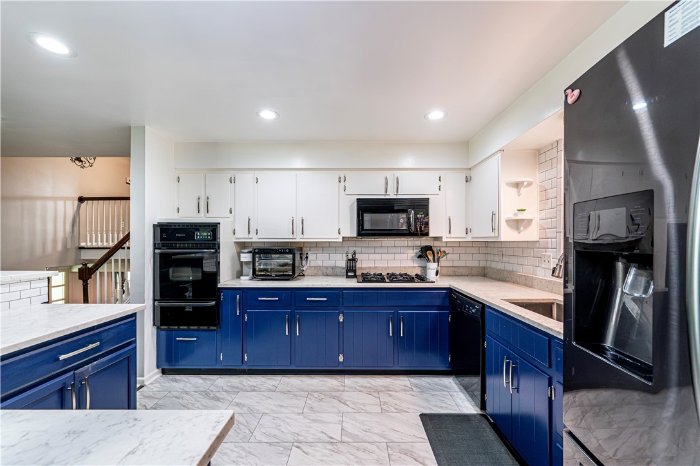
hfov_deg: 104.3
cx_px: 350
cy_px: 233
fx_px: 272
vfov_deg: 81.1
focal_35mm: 14
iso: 2500
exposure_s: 1/80
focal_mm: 14
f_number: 8
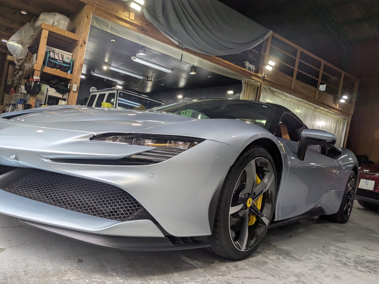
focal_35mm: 27
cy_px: 142
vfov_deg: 51.4
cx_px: 190
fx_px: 296
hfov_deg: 65.3
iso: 50
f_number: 1.73
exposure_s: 1/339
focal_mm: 4.38
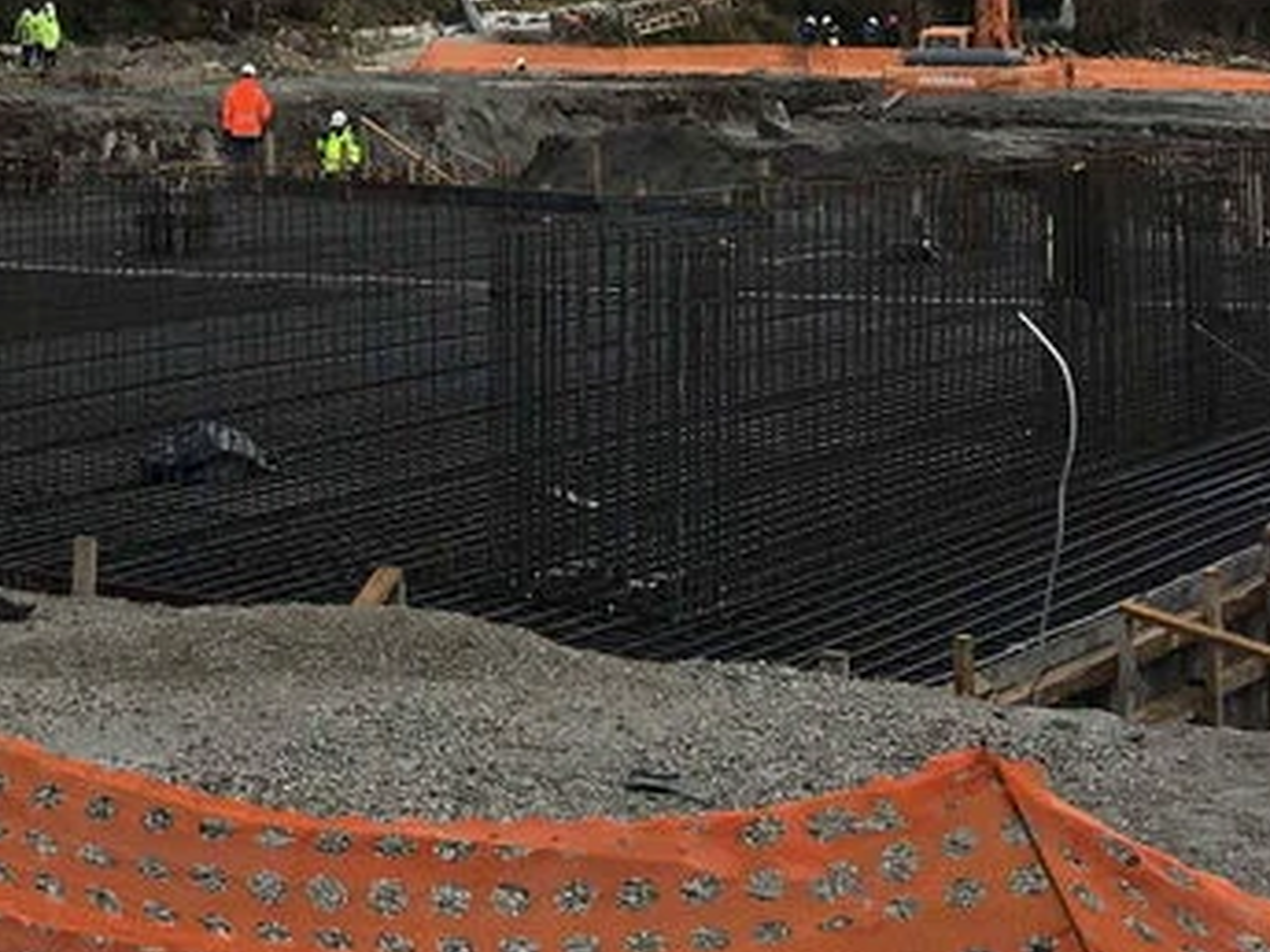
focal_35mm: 85
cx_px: 144
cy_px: -339
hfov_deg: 22.5
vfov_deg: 16.3
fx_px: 3119
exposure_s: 1/927
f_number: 2.2
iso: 25
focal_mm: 4.15
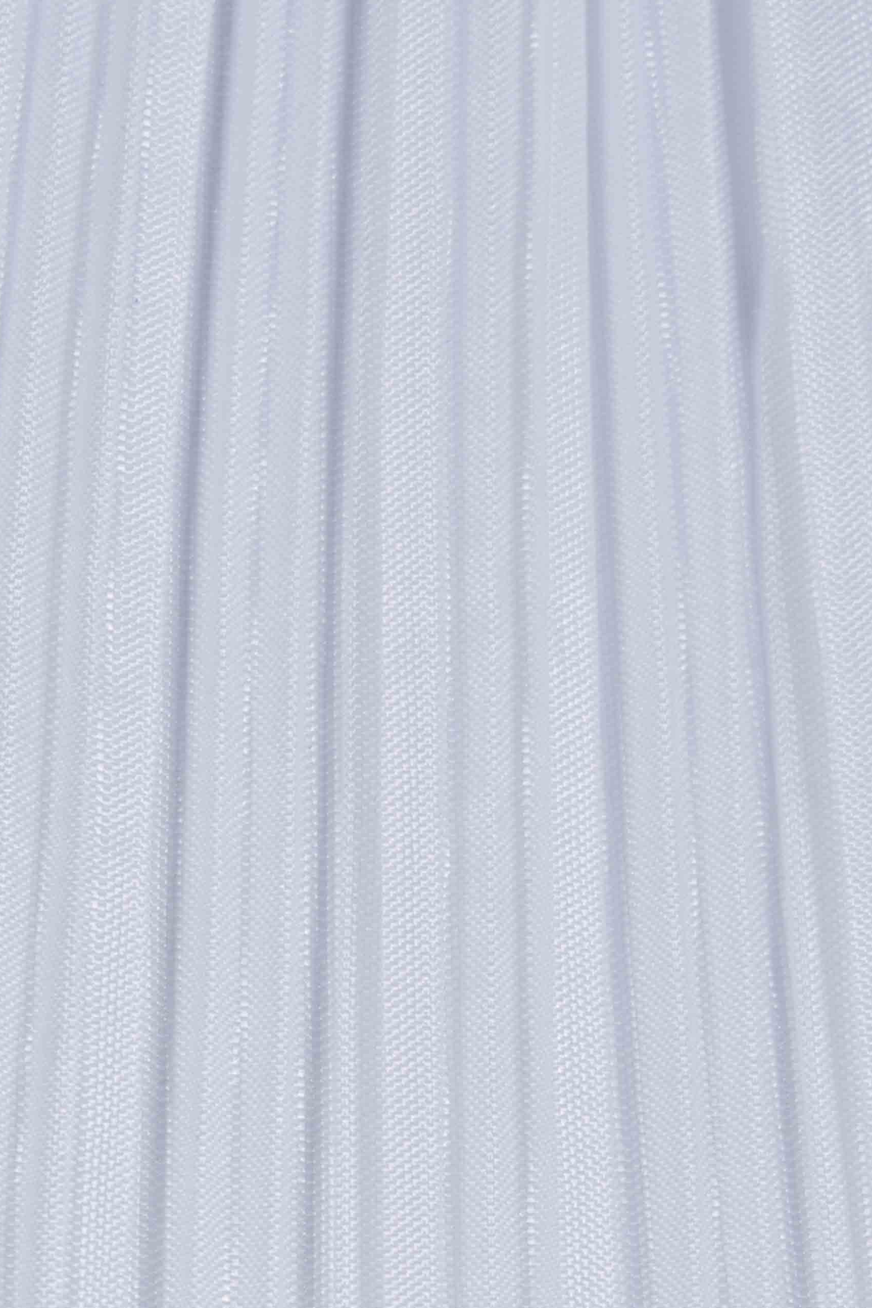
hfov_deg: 7.1
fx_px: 7018
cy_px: 1348
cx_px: 402
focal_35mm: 193
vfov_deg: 10.5
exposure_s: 1/125
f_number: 8
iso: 100
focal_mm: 55
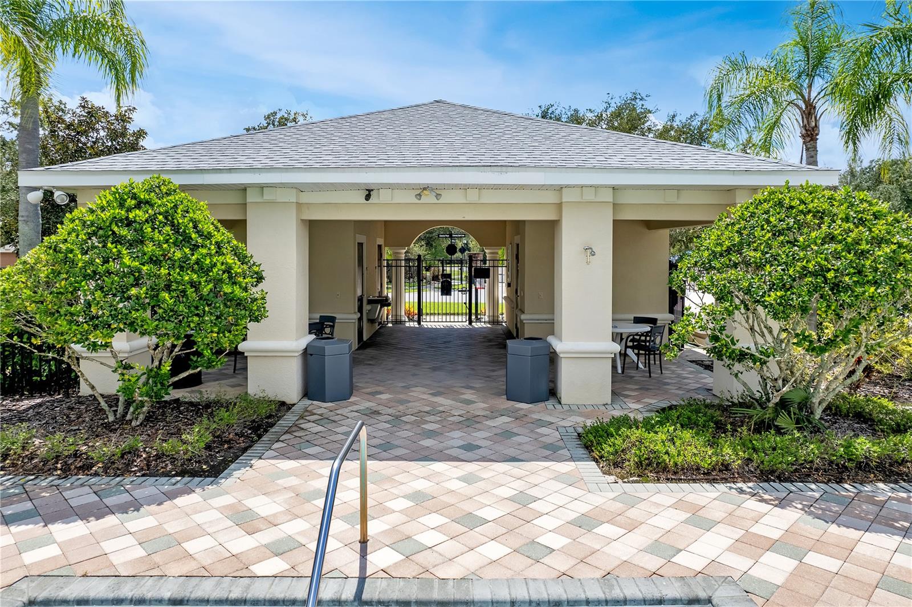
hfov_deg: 78.6
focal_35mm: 22
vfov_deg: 57.2
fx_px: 557
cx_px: 456
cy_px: 304
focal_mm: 8.38
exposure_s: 1/2500
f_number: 2.8
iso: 100
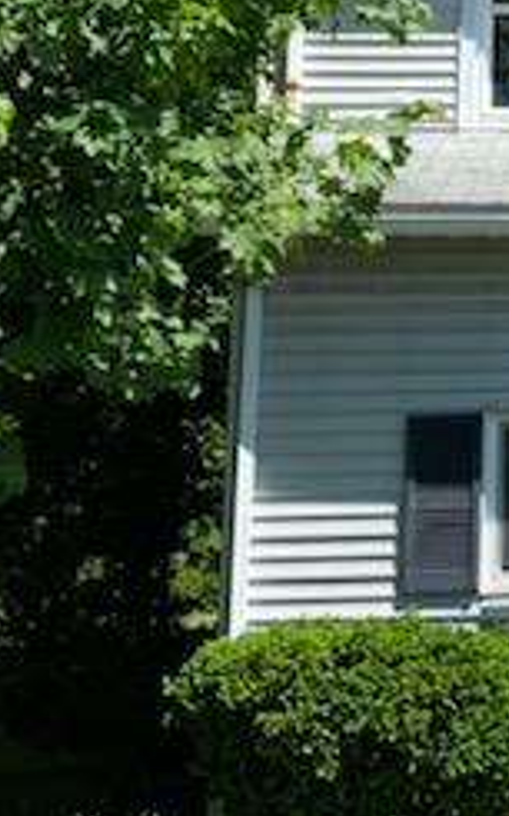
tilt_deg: +11.2
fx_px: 1999
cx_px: 928
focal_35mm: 90
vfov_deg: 22.8
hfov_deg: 13.1
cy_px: 173
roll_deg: +0.9
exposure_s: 1/2105
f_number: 1.8
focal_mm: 4.25
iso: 32
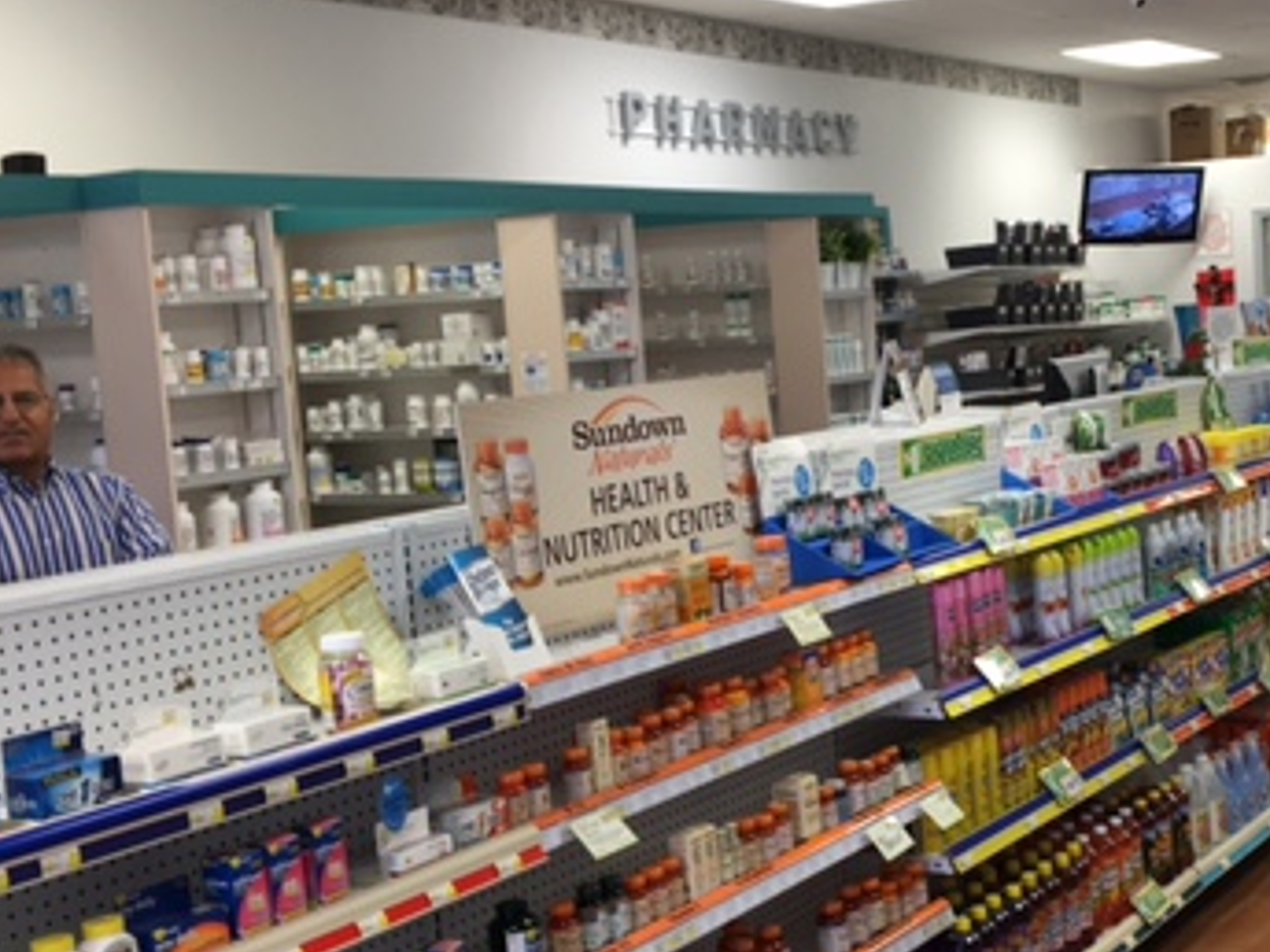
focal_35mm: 54
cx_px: 978
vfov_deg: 27.0
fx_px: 1981
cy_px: 513
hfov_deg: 34.7
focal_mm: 4.15
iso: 50
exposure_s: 1/30
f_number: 2.2
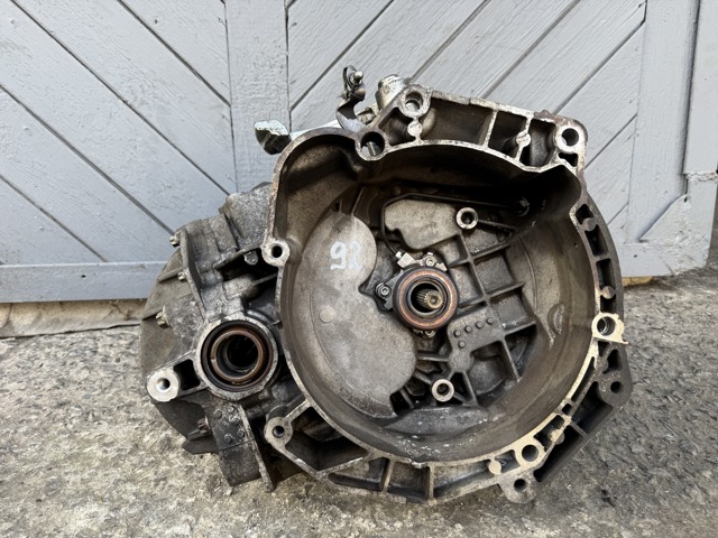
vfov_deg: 56.8
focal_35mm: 24
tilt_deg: -9.2
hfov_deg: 71.6
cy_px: 269
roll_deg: +1.6
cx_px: 359
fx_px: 498
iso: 64
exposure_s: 1/121
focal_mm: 6.76
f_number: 1.78
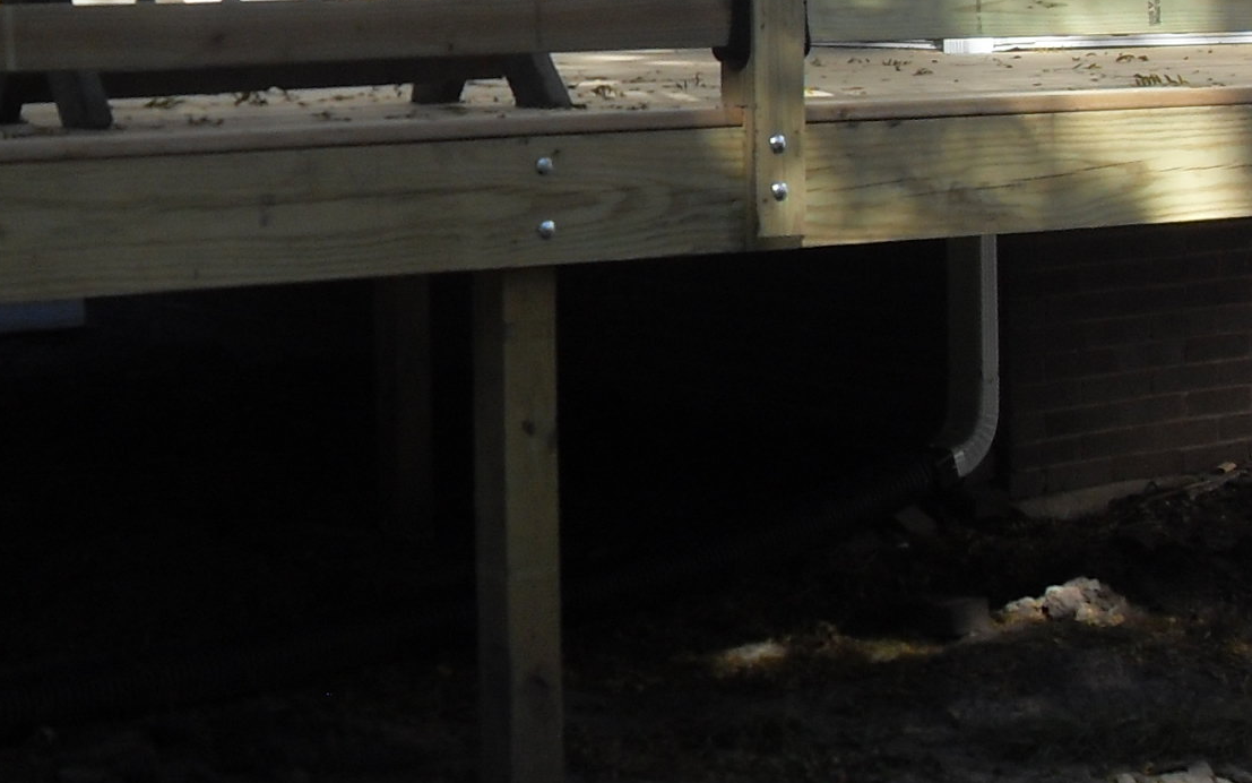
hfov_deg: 20.8
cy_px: 29
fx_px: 3412
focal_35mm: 100
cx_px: 547
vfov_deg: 12.9
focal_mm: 6.3
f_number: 7
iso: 80
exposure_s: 1/125
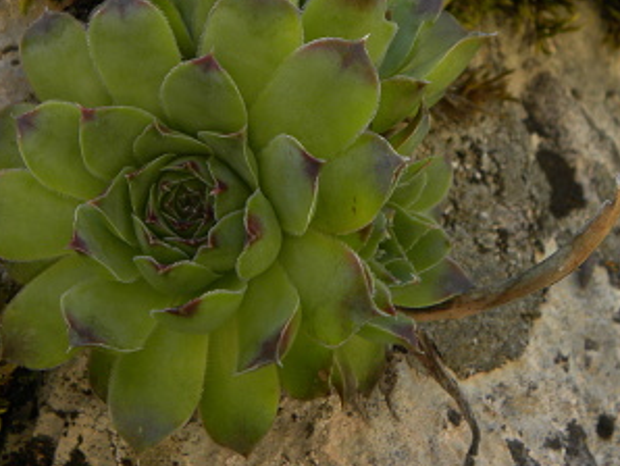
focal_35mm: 74
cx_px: 273
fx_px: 1326
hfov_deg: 26.3
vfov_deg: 19.8
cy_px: 110
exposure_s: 1/160
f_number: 3.5
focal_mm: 8.2
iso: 100
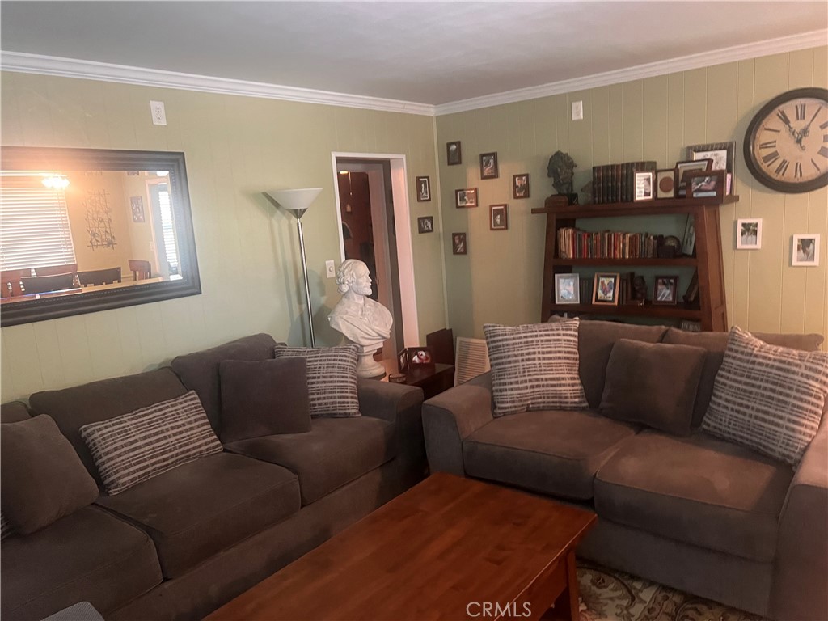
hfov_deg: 67.3
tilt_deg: -10.8
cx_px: 414
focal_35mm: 26
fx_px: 622
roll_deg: +4.4
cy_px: 310
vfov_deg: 53.1
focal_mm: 5.7
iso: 500
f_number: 1.5
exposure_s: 1/40
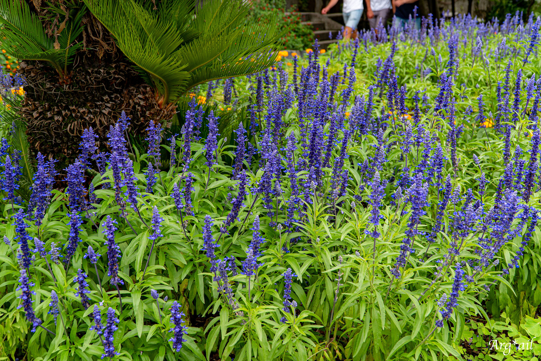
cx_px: 270
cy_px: 180
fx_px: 676
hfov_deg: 43.6
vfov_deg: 29.9
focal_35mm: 45
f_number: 5.6
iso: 200
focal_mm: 30
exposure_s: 1/160
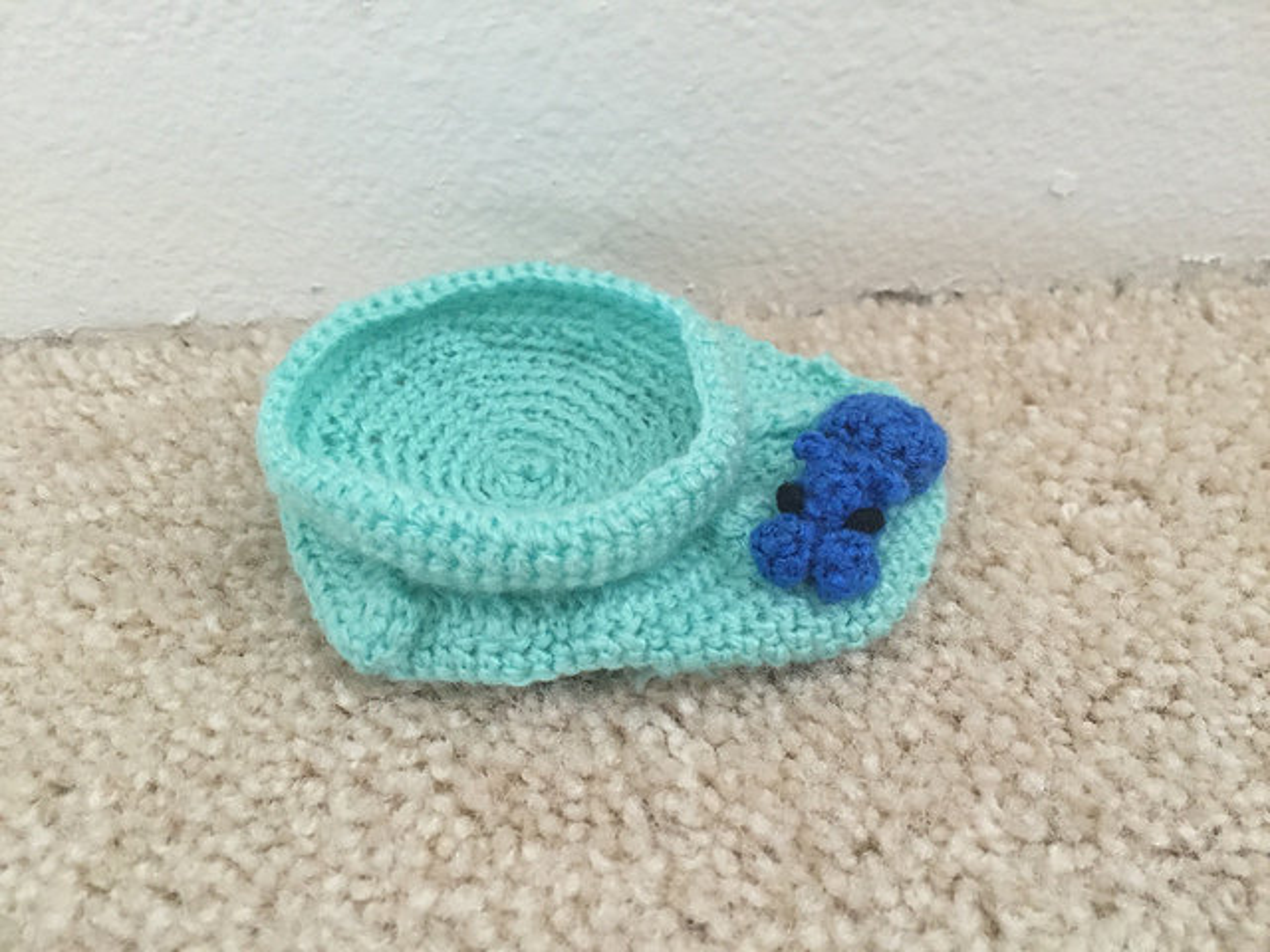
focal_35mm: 29
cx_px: 635
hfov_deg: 61.7
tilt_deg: -46.7
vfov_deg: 48.2
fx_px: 1064
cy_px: 476
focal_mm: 4.15
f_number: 2.2
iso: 250
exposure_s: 1/24
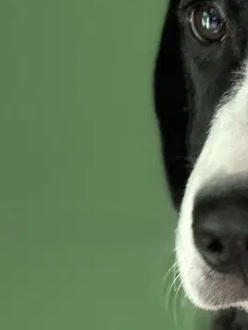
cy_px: 255
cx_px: 381
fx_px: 2291
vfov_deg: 8.2
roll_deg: +0.1
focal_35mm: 240
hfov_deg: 6.1
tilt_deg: -2.7
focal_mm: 9
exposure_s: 1/23
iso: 500
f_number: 2.8
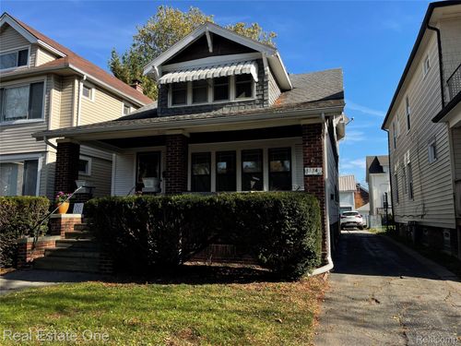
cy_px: 173
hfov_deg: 69.4
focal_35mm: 25
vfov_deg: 54.9
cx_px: 230
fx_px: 333
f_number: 1.6
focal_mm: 5.1
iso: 32
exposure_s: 1/3448
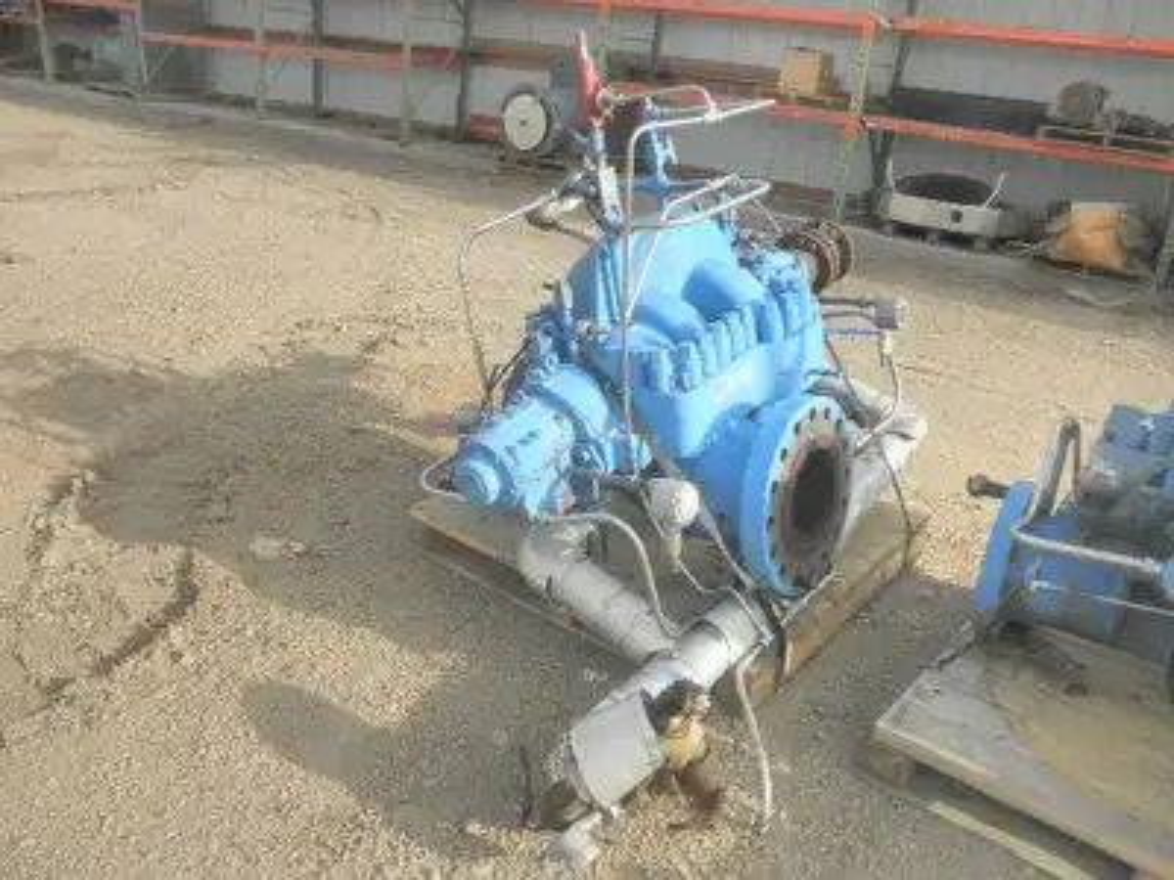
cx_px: 587
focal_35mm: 28
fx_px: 950
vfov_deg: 49.7
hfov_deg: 63.4
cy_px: 440
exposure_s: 1/500
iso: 64
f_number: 3
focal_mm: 5
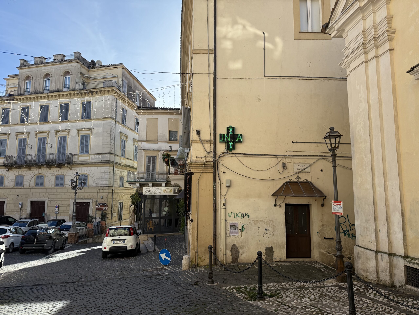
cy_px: 158
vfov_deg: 56.8
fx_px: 291
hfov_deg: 71.6
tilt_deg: +6.9
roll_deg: -0.4
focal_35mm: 24
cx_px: 210
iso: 100
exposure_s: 1/3145
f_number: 1.78
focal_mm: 6.76
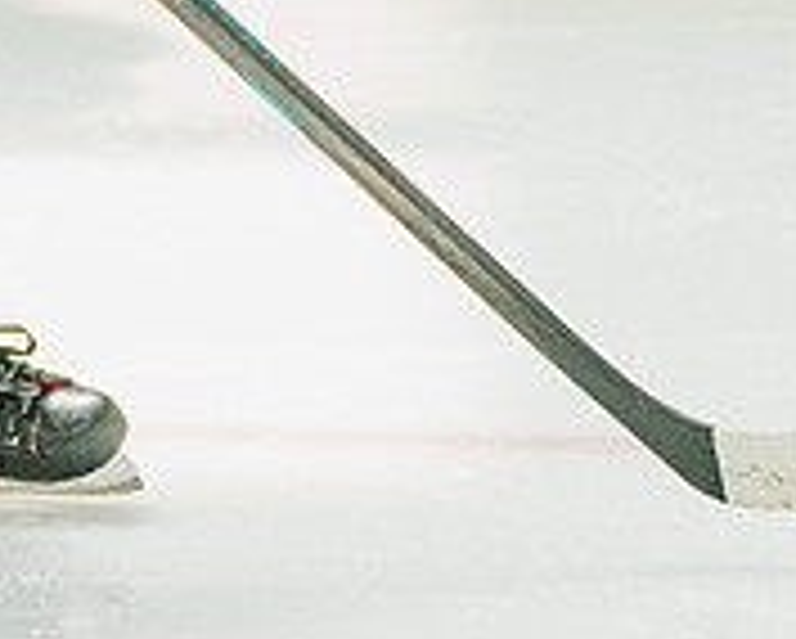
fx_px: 17759
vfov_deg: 2.1
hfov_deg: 2.6
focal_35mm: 753
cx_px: -346
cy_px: -82
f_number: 4
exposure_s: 1/1600
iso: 1600
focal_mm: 197
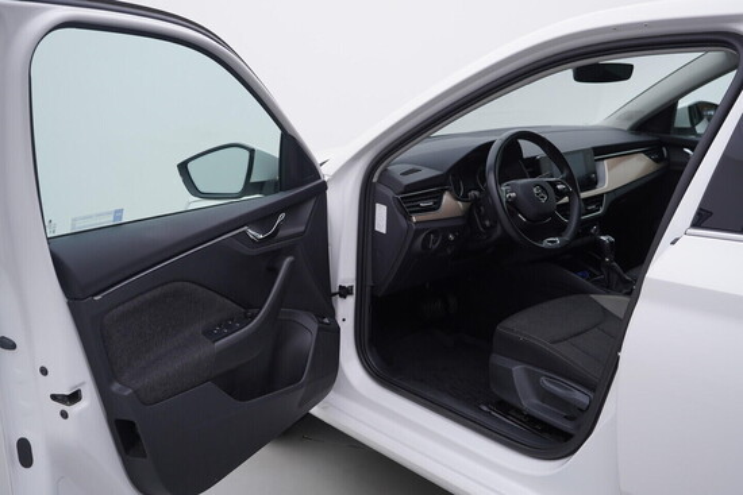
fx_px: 743
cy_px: 248
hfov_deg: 53.1
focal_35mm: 36
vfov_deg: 36.9
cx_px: 372
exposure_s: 1/80
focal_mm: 24
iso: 125
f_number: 4
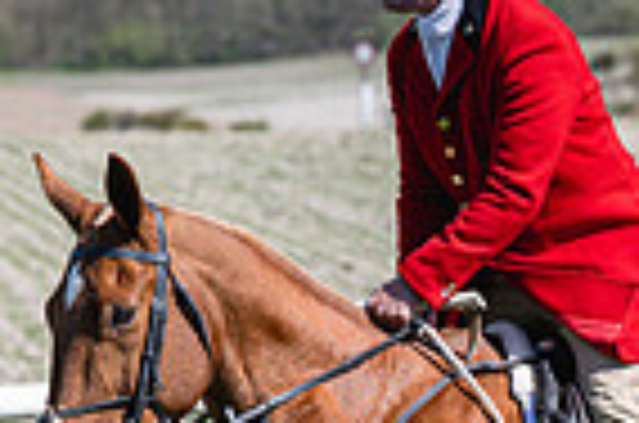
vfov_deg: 2.5
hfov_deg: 3.8
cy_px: 611
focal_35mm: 544
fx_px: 9634
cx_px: 846
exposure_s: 1/2000
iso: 200
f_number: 4
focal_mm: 101
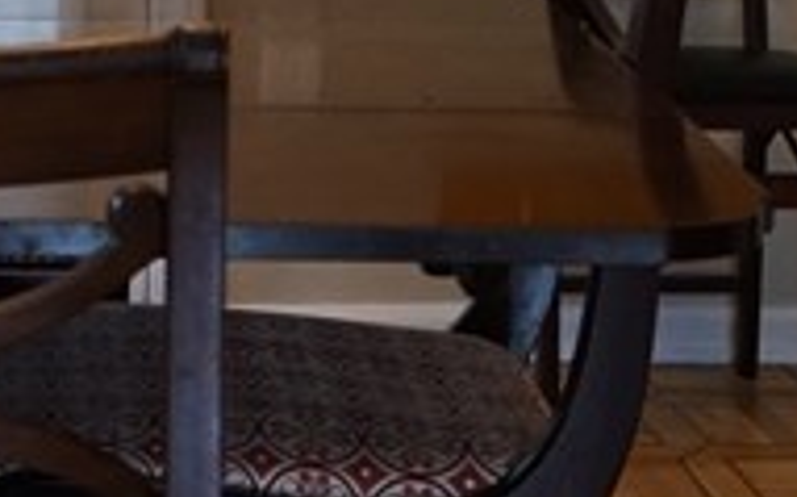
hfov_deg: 13.3
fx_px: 3320
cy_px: -294
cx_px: -192
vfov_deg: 8.3
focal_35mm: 153
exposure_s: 1/160
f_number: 4
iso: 800
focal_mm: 28
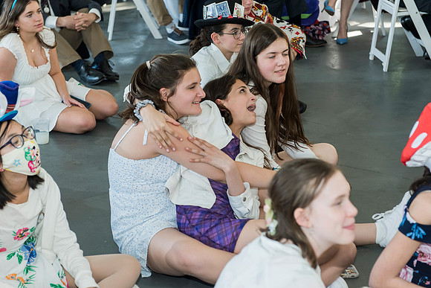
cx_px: 216
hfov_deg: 28.8
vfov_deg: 19.5
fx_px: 838
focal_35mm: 70
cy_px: 144
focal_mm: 70
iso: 640
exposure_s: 1/160
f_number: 5
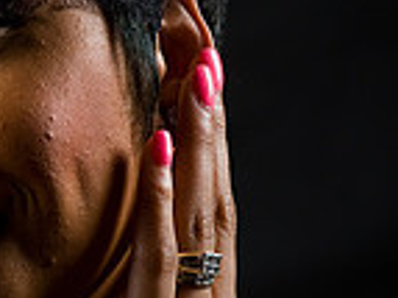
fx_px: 6939
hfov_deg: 3.3
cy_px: 86
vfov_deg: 2.5
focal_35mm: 604
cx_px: -365
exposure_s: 1/125
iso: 200
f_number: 5.6
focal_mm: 155
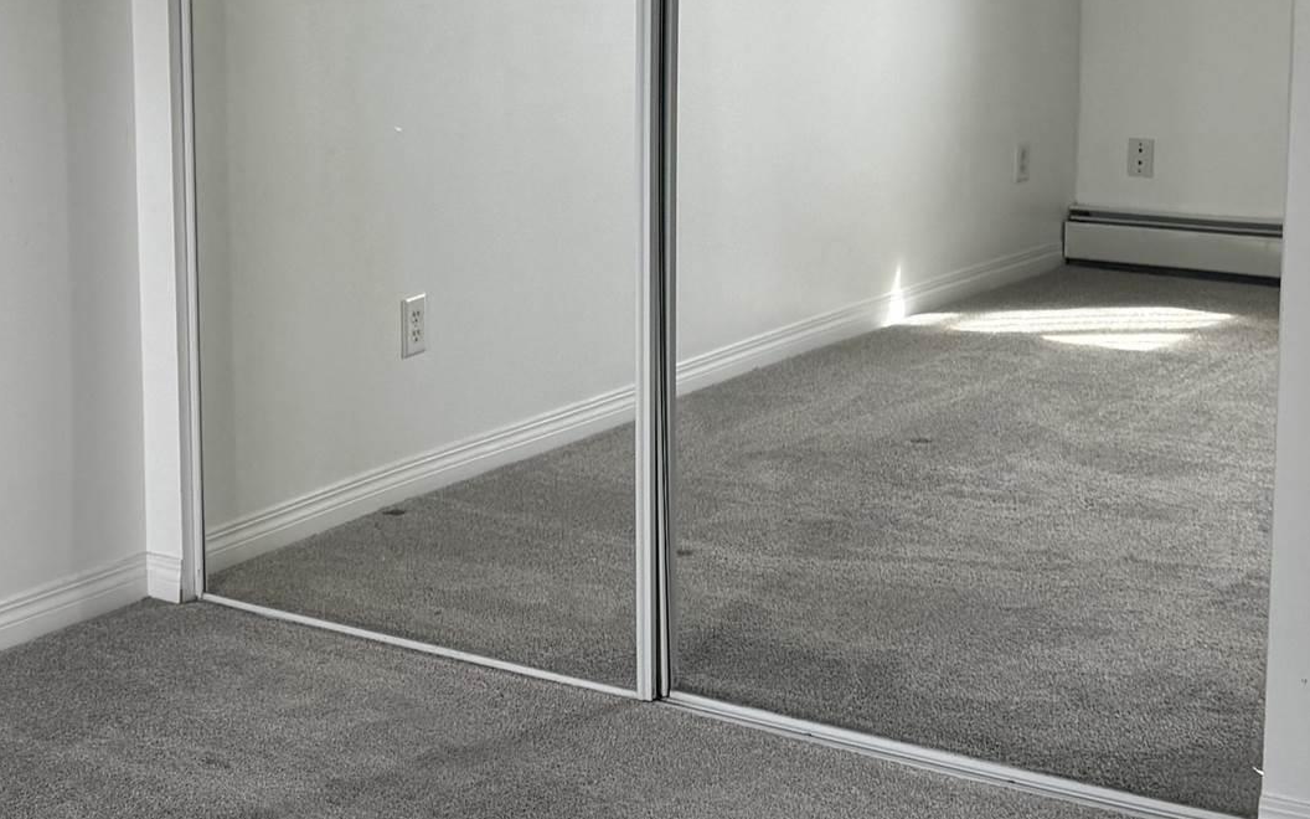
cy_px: 232
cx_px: 87
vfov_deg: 17.5
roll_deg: +2.2
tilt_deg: -7.7
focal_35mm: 74
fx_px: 2642
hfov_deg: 26.7
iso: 64
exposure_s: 1/152
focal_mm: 6.76
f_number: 1.78
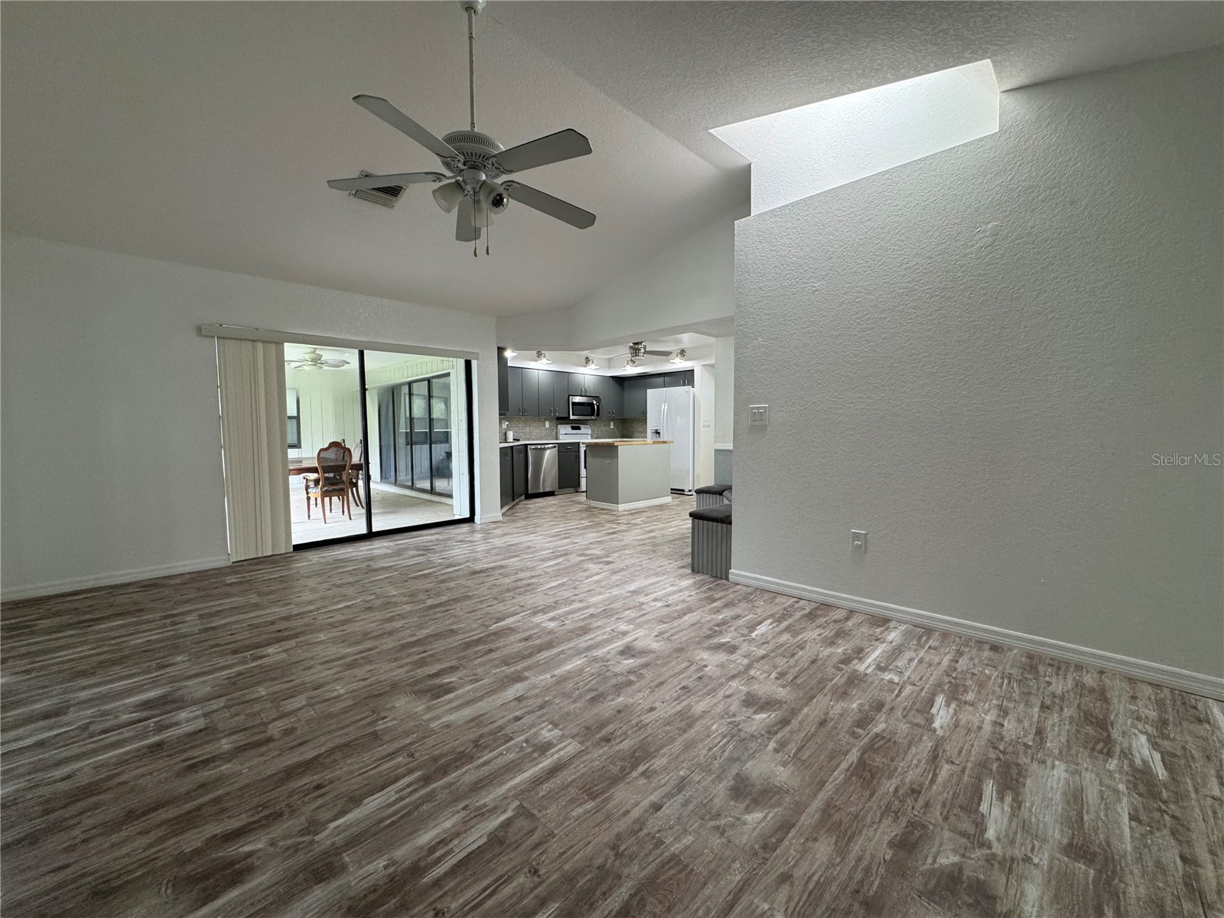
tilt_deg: -3.7
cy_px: 459
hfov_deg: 102.1
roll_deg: +0.4
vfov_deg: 85.7
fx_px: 495
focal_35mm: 14
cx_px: 612
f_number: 2.2
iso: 200
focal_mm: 2.22
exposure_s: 1/60
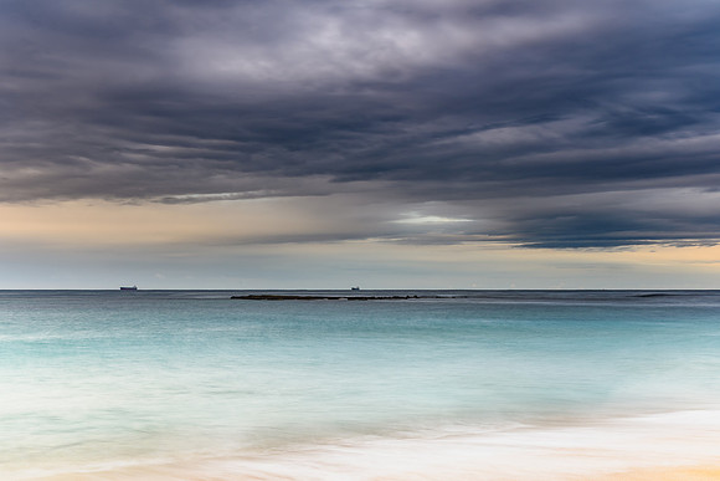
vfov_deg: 29.3
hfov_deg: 42.8
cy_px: 240
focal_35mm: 46
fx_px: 919
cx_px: 360
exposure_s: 4
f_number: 8
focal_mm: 30
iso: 50
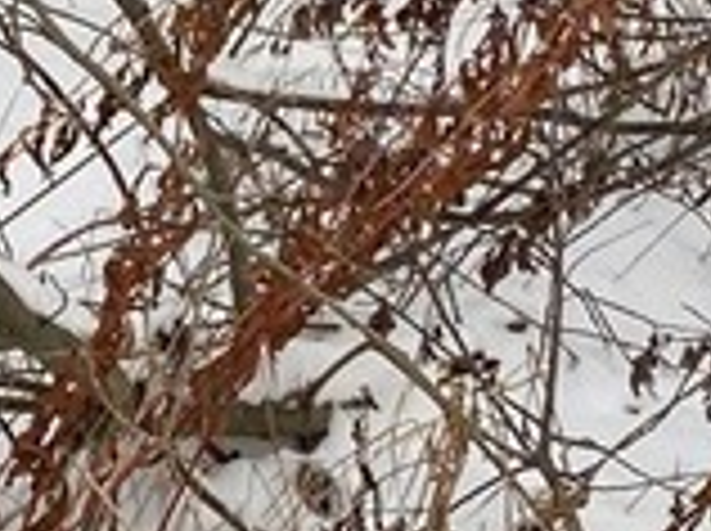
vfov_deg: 8.7
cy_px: 500
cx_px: -558
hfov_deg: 11.0
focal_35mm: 169
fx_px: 3466
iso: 32
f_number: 1.8
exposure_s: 1/531
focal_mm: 4.25
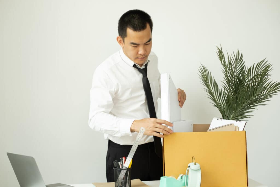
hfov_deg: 37.5
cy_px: 94
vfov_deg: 25.5
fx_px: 412
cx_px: 140
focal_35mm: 53
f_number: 2.8
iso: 200
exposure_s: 1/125
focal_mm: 35
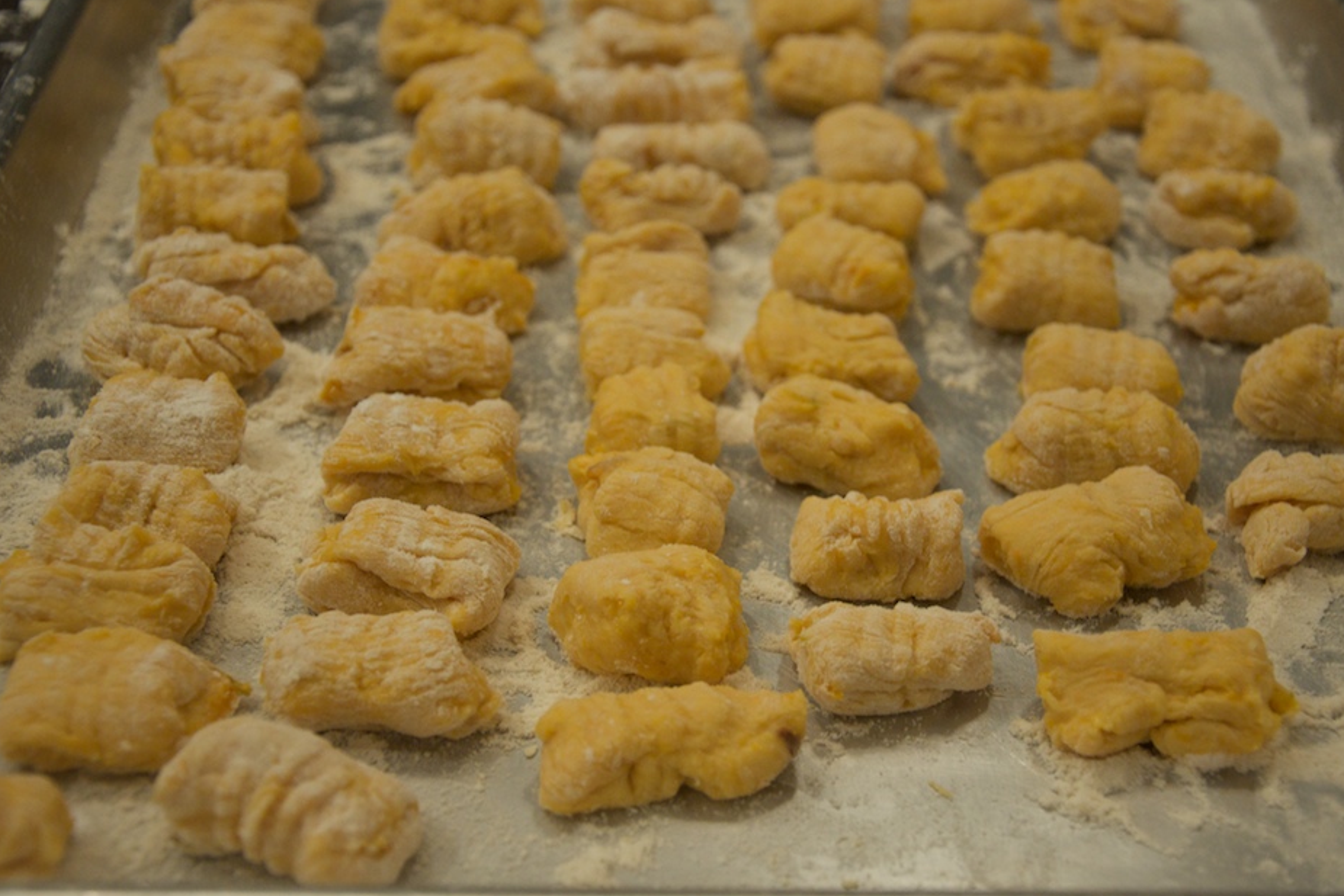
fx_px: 2352
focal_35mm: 63
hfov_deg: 31.9
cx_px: 731
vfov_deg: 21.6
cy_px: 411
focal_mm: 38
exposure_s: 1/40
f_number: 4.5
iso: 1000
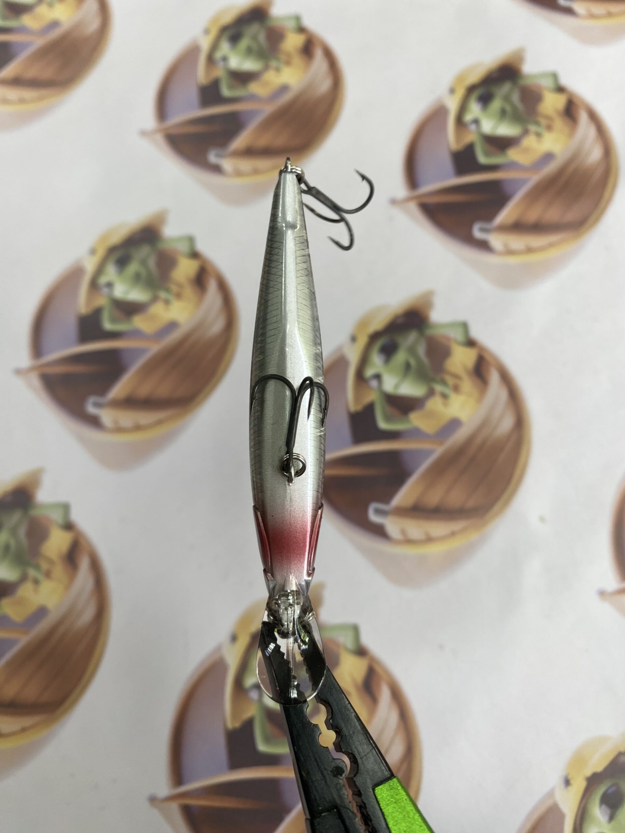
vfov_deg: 69.4
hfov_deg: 54.9
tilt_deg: -72.8
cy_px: 416
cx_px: 312
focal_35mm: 25
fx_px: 602
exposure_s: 1/120
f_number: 1.8
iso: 64
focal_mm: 4.25
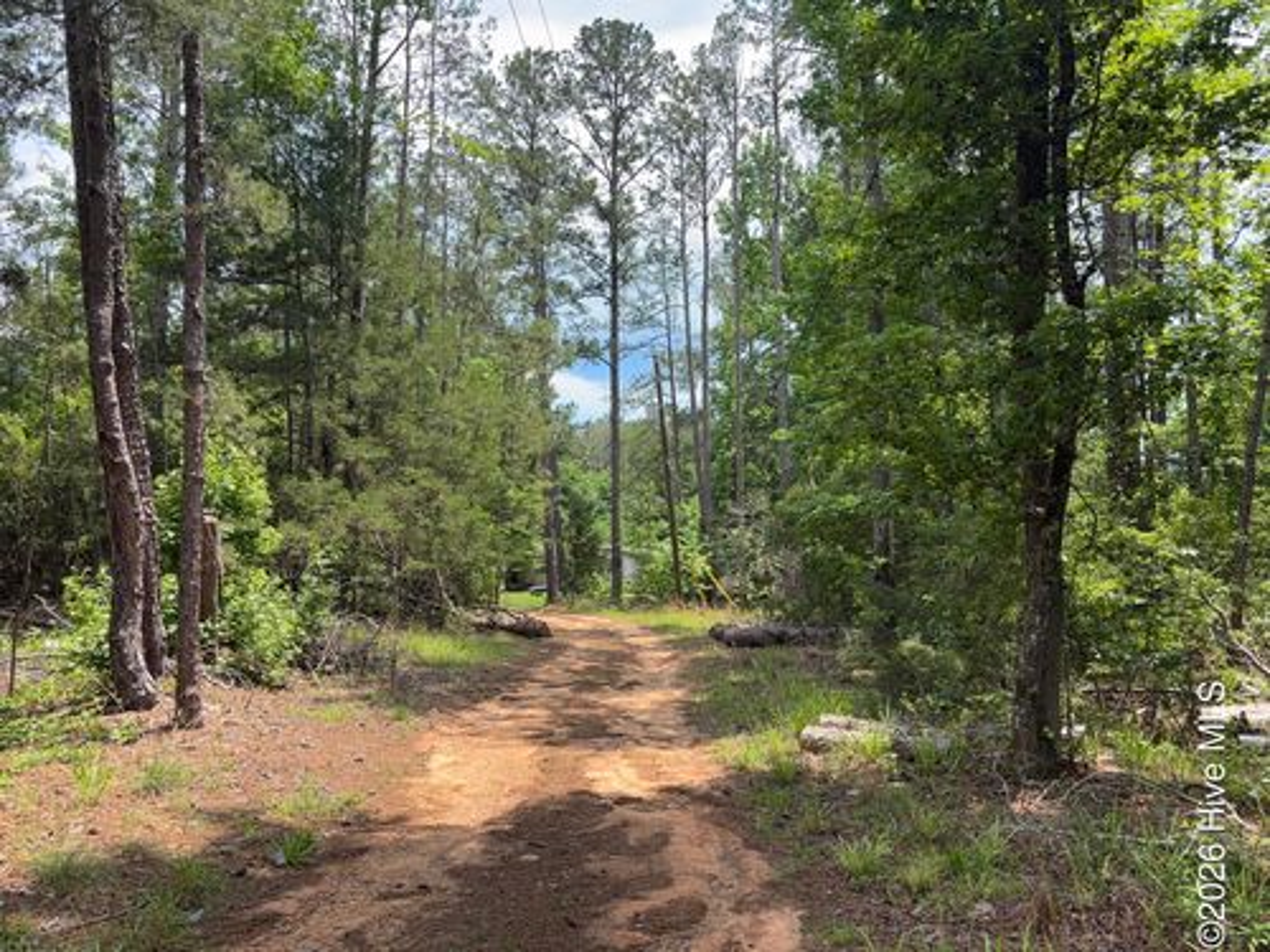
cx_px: 635
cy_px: 476
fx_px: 954
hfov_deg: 67.3
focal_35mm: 26
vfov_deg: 53.1
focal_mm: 5.96
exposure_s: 1/1047
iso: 50
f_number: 1.6
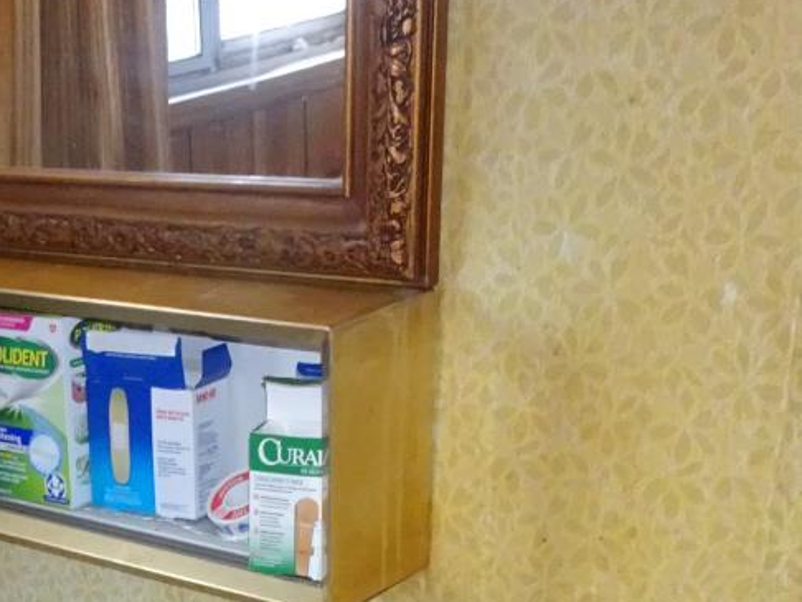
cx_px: -112
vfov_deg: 18.0
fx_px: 1715
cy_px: 878
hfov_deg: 24.3
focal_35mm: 74
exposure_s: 1/30
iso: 500
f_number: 3.5
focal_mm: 4.1
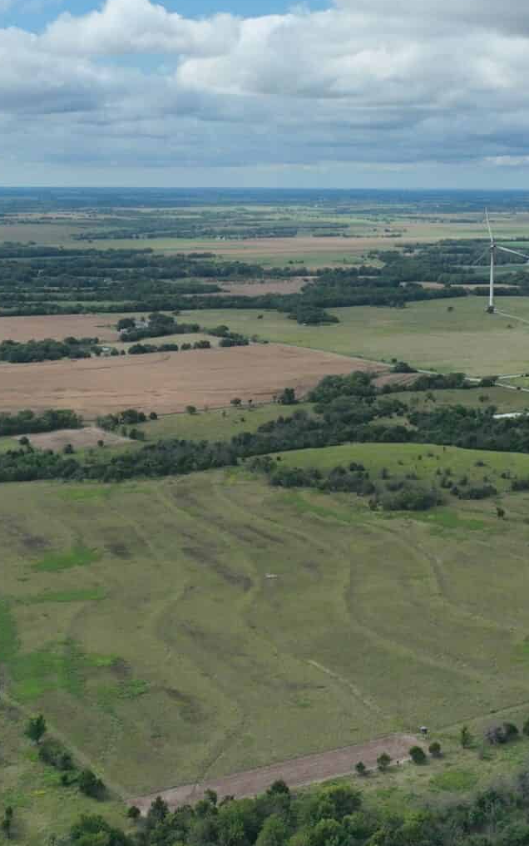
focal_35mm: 64
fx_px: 1476
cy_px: 359
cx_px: 270
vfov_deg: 31.9
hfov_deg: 20.3
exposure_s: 1/2500
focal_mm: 12.29
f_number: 2.8
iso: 200
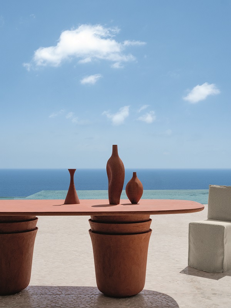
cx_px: 116
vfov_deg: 44.8
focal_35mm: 42
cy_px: 154
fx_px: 374
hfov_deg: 34.3
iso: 100
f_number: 26
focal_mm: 52.7
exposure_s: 1/40
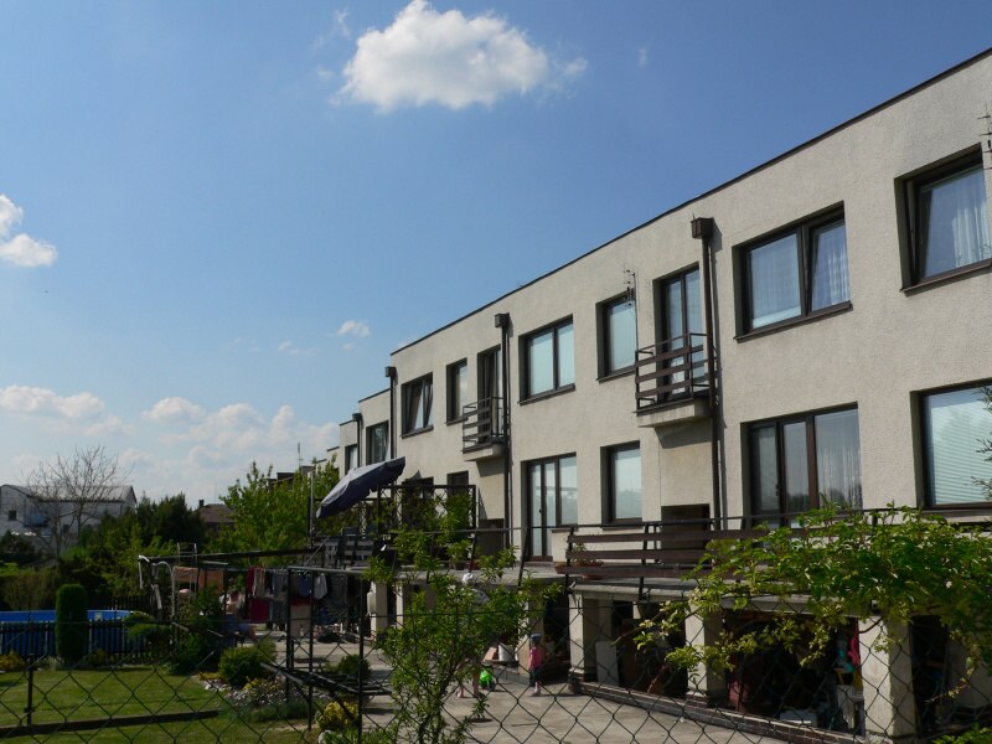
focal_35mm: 38
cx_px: 496
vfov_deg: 37.7
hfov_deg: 49.0
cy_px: 372
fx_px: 1089
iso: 80
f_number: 5.6
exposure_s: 1/640
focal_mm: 6.4
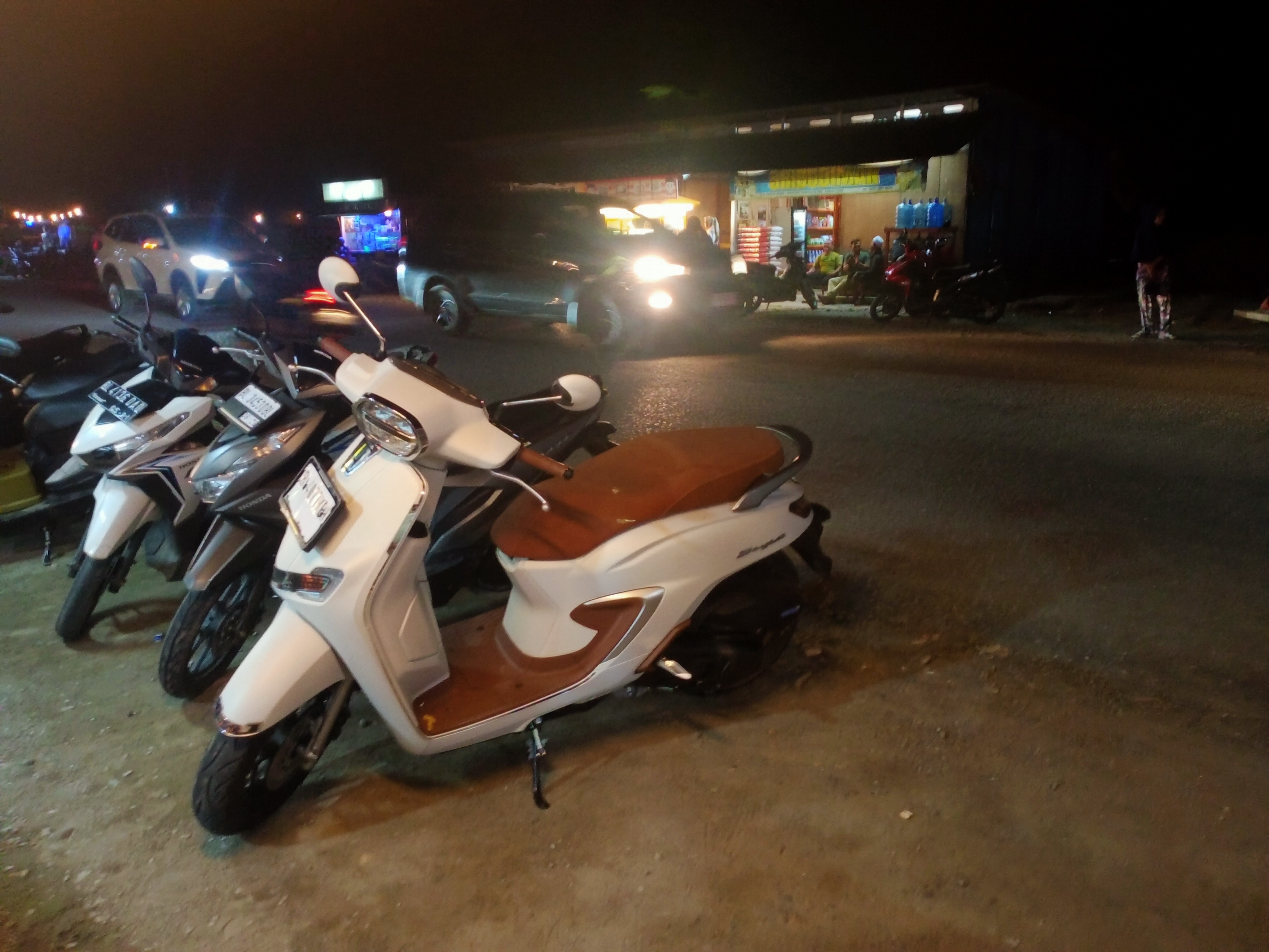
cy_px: 476
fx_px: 1026
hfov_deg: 63.4
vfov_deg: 49.7
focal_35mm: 28
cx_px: 634
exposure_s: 1/25
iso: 1334
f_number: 1.8
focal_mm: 4.05
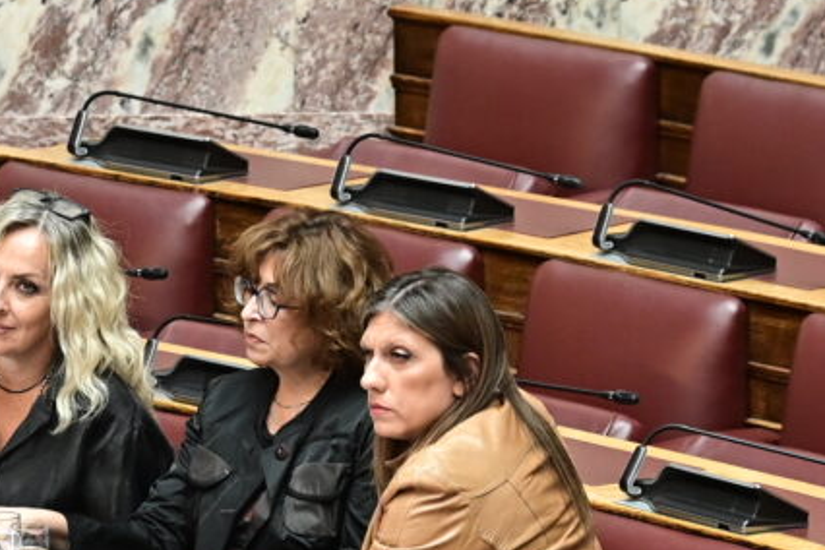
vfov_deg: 3.3
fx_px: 9578
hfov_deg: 4.9
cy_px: 389
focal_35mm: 418
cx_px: 143
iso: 1000
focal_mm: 155
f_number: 4
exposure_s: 1/320
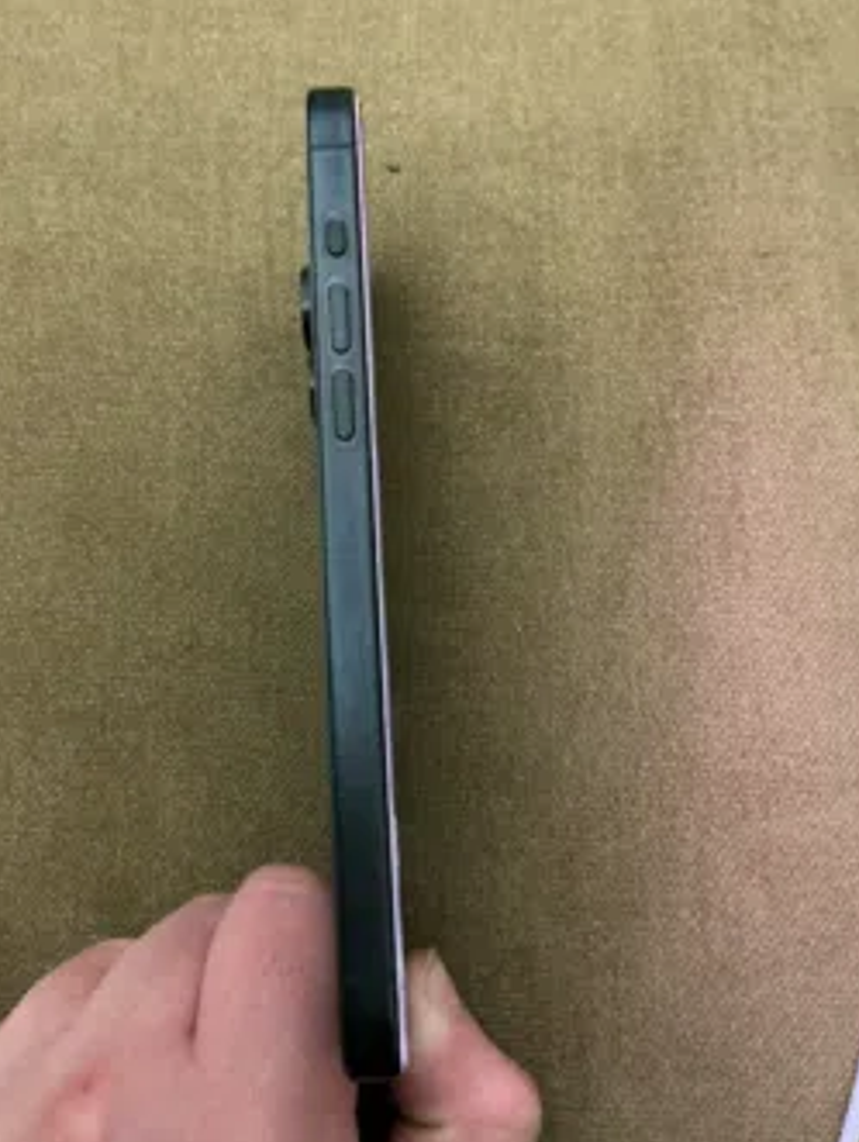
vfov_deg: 52.6
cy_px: 562
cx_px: 379
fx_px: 1156
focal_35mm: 35
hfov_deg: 40.7
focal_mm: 3
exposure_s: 1/24
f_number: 1.8
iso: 500
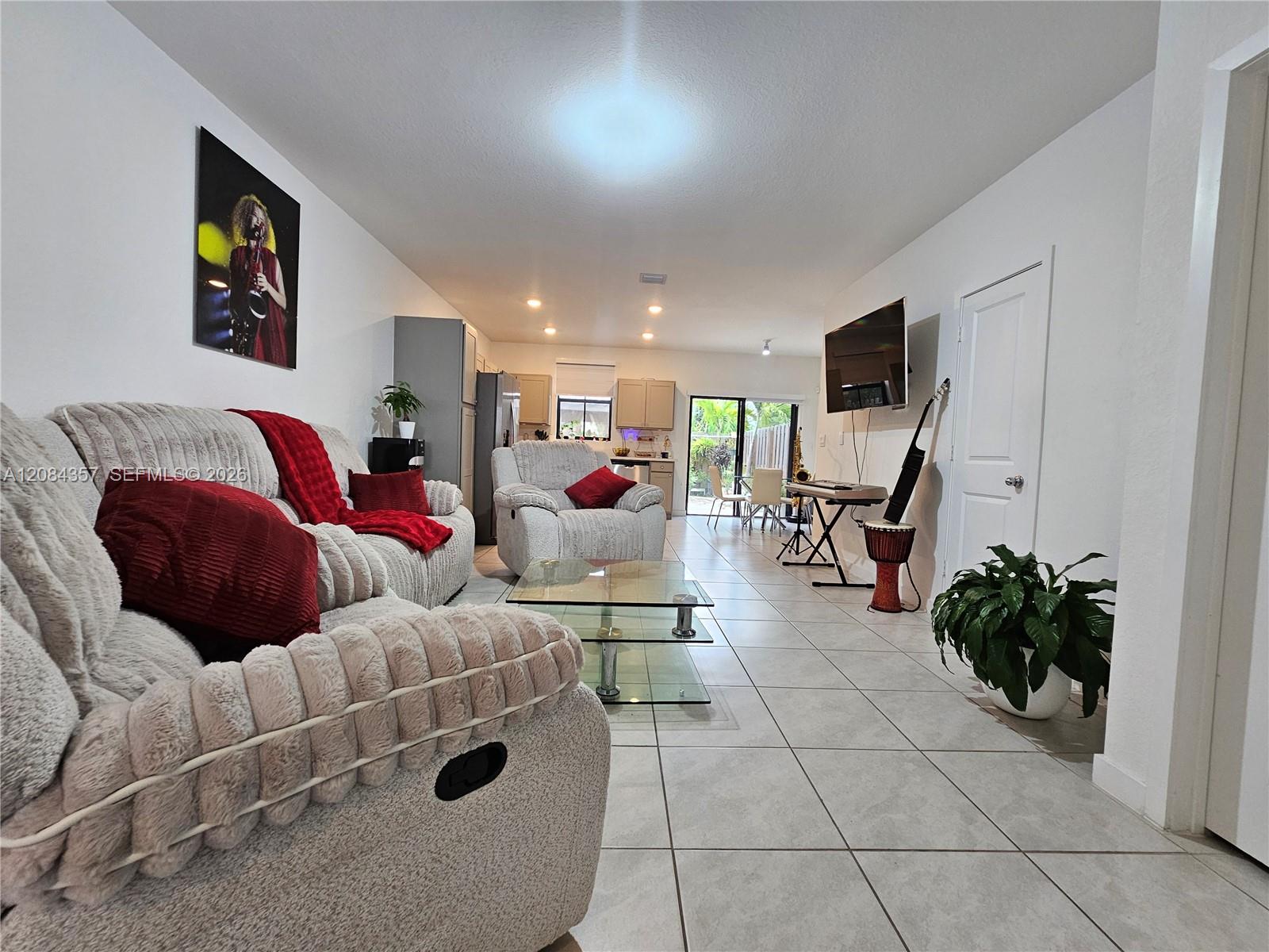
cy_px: 476
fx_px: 477
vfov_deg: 89.9
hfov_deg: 106.2
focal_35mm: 13
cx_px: 634
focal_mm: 2.2
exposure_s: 1/60.2
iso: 160
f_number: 2.2
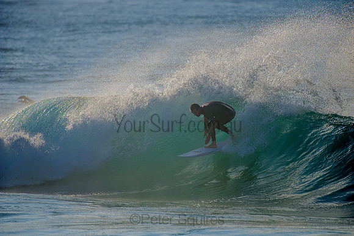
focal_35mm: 500
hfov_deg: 4.1
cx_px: 177
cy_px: 118
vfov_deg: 2.8
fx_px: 4918
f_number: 5.6
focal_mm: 500
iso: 160
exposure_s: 1/2000
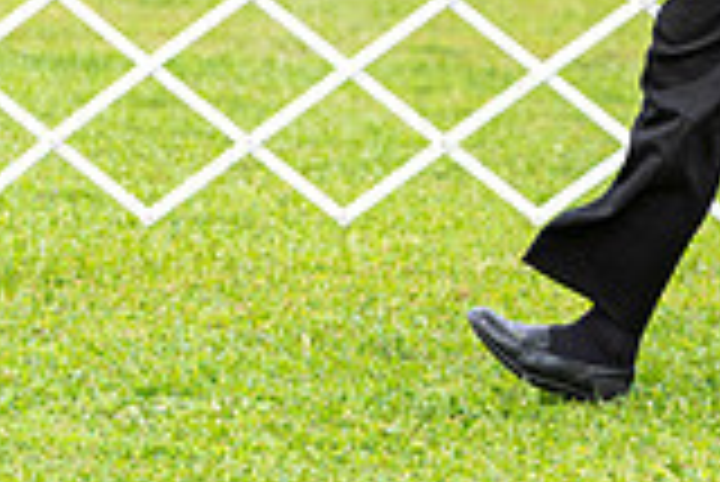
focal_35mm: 625
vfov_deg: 2.2
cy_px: -214
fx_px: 12511
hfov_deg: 3.3
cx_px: 994
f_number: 4
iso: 250
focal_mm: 172
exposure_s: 1/1000
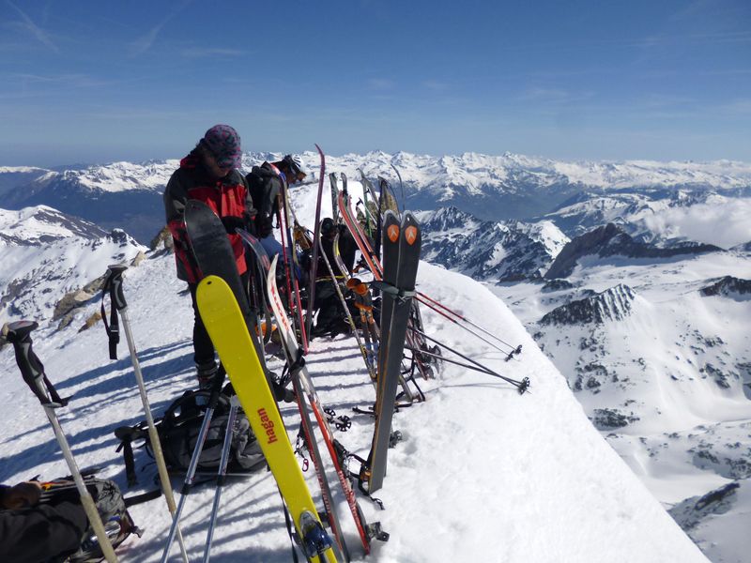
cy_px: 282
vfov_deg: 56.8
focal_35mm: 24
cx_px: 376
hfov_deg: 71.6
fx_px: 521
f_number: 9
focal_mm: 4.3
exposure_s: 1/400
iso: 100
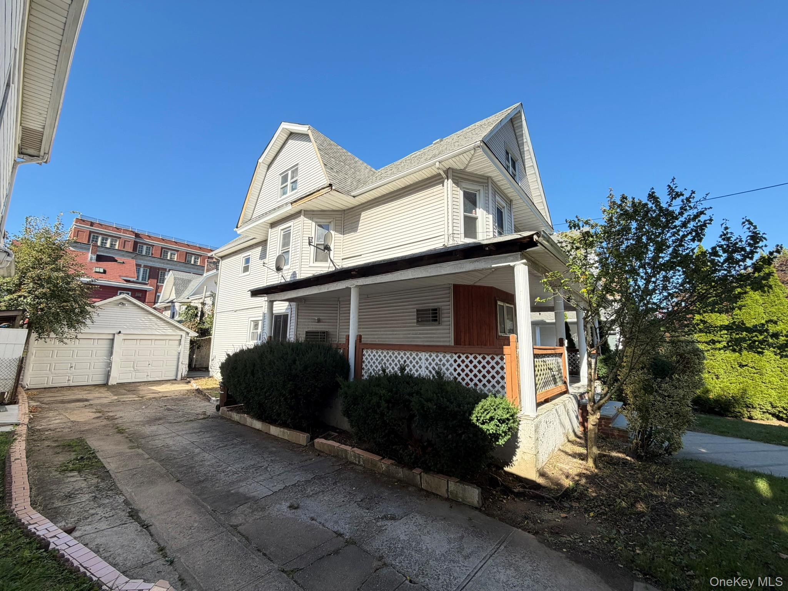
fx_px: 319
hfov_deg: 102.1
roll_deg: -0.4
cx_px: 394
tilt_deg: +11.2
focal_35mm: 14
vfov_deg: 85.7
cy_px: 296
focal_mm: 2.22
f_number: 2.2
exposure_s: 1/510
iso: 40
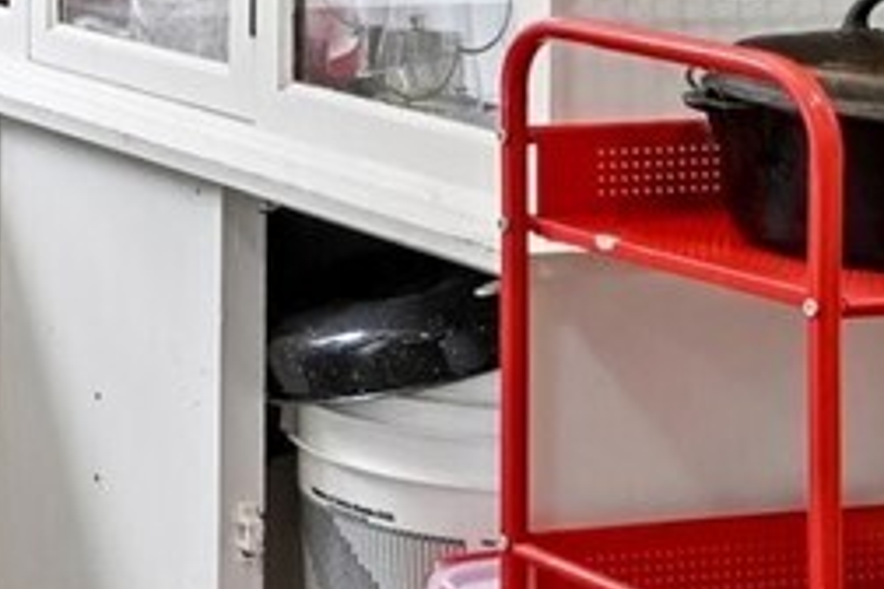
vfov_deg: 10.1
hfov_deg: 13.7
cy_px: -468
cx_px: -865
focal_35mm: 128
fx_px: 3143
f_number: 8
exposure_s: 1/80
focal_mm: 19
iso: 400
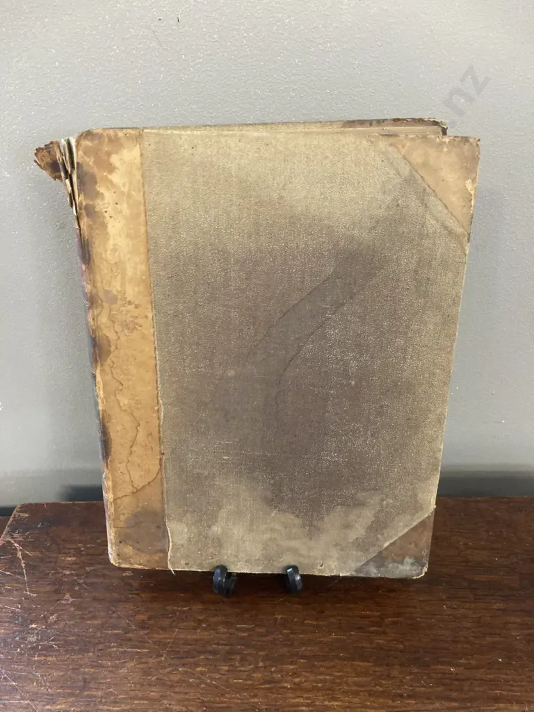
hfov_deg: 49.7
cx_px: 267
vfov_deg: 63.4
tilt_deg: -29.2
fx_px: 576
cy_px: 356
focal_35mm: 28
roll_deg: +0.9
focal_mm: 3.99
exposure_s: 1/33
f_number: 1.8
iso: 320
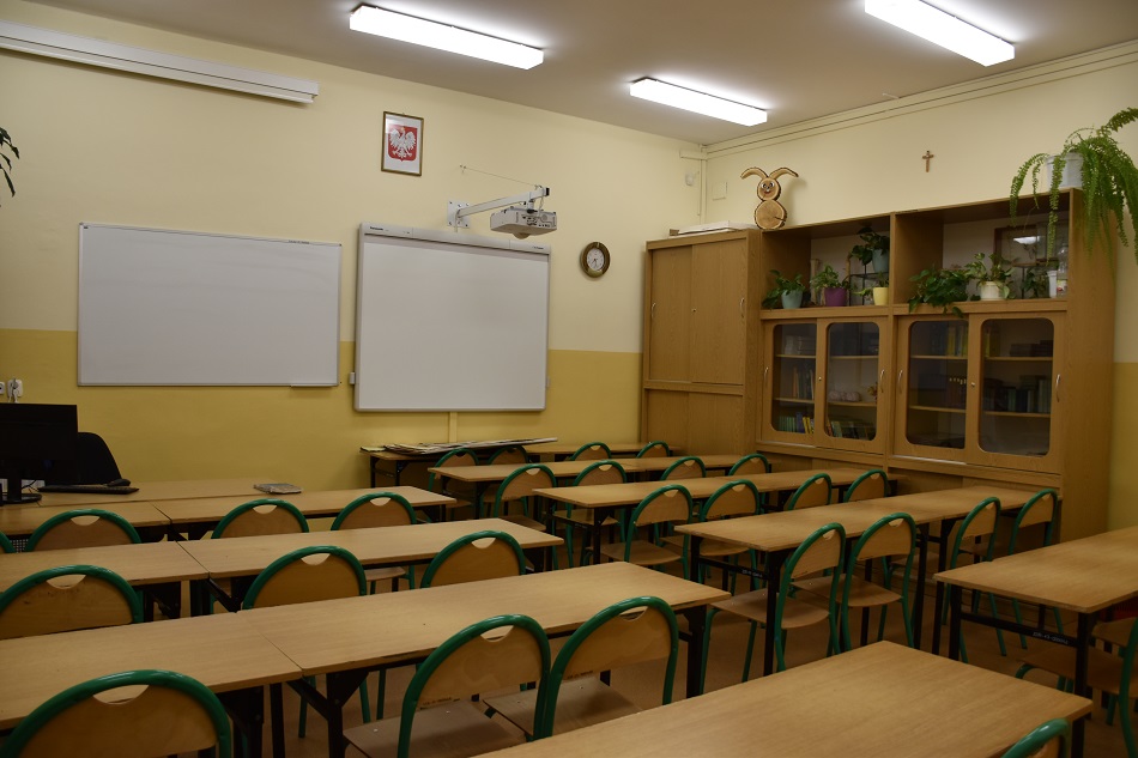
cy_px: 379
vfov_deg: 47.9
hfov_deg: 67.4
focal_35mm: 27
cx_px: 569
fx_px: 853
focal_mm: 18
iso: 400
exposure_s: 1/80
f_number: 4.5
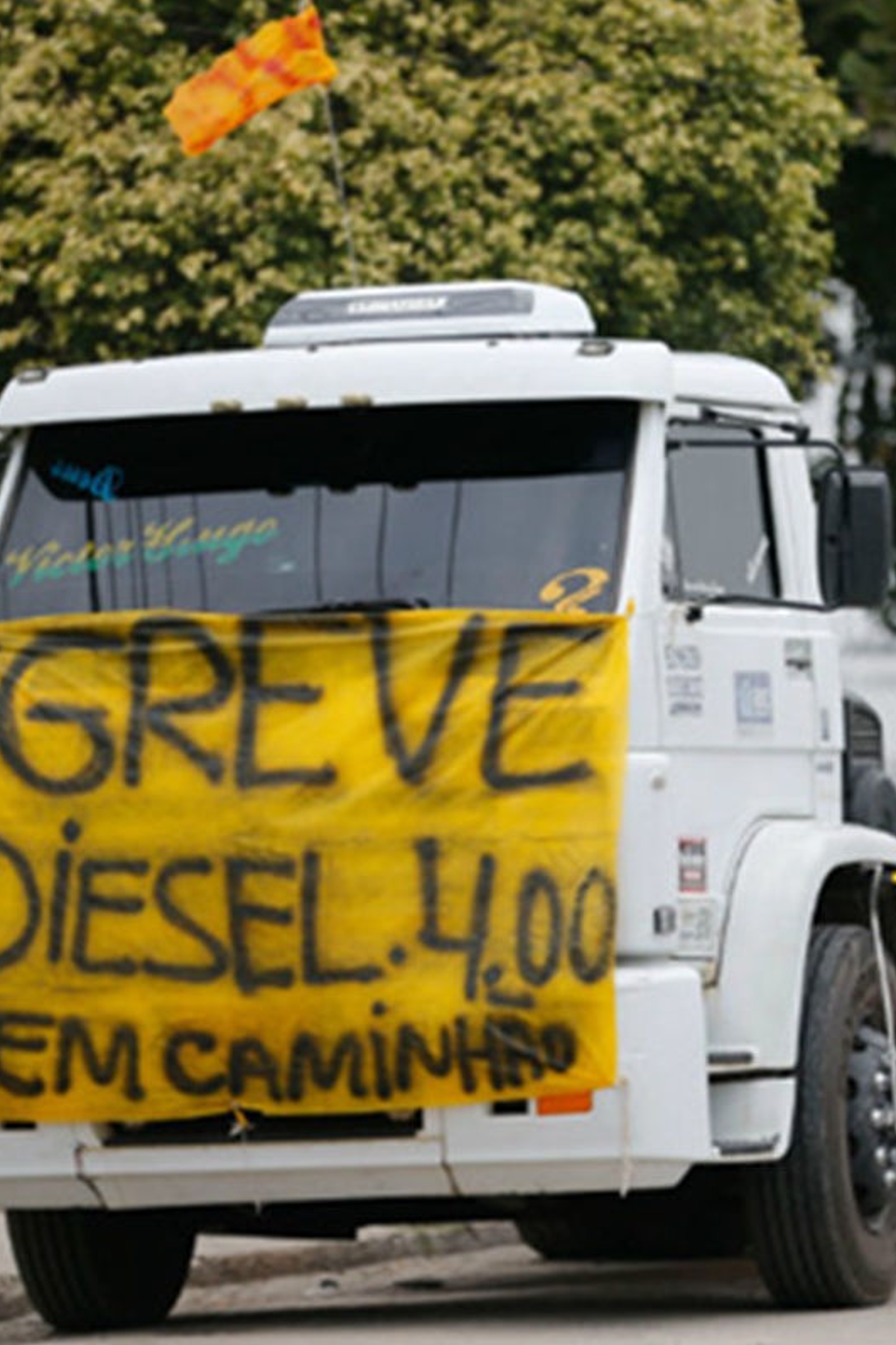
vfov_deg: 8.1
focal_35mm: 253
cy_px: 672
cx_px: 867
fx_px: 9449
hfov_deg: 5.4
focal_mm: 112
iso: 160
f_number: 13
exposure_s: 1/160
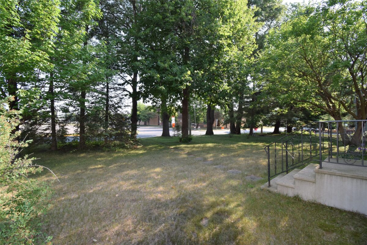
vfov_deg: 77.3
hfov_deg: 100.4
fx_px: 153
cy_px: 122
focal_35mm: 15
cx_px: 184
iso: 320
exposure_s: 1/200
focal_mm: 10
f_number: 9
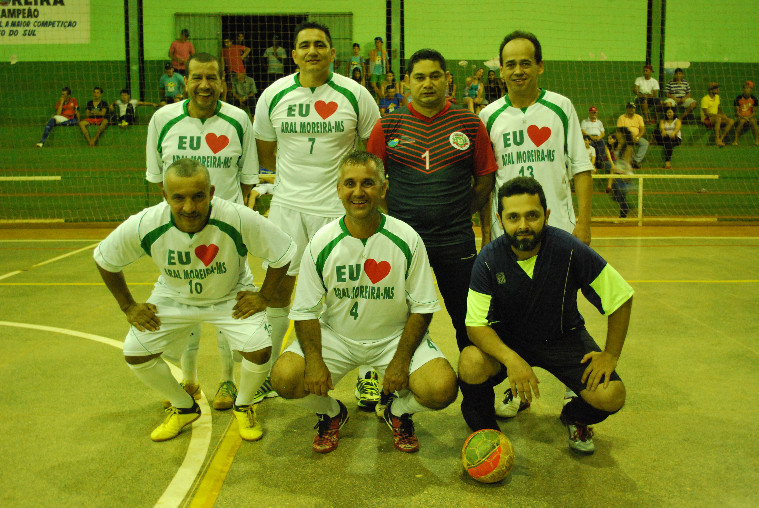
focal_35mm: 39
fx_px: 823
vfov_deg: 34.3
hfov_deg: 49.5
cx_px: 380
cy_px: 254
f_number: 4.2
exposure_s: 1/13
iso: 1600
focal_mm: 26
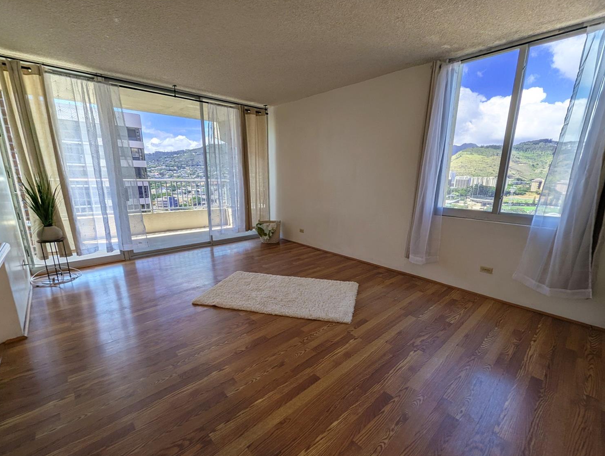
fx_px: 245
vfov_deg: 85.7
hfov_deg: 102.0
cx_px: 309
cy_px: 242
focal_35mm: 14
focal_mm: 1.95
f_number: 2.2
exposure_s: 1/270
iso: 35
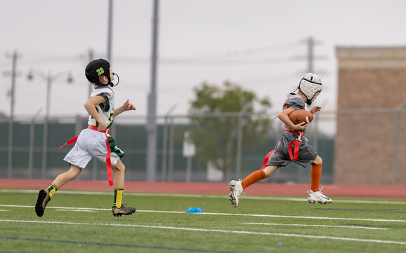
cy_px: 121
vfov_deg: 3.6
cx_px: 287
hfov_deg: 5.8
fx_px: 4016
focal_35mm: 363
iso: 500
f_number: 2.8
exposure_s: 1/1000
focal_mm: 200
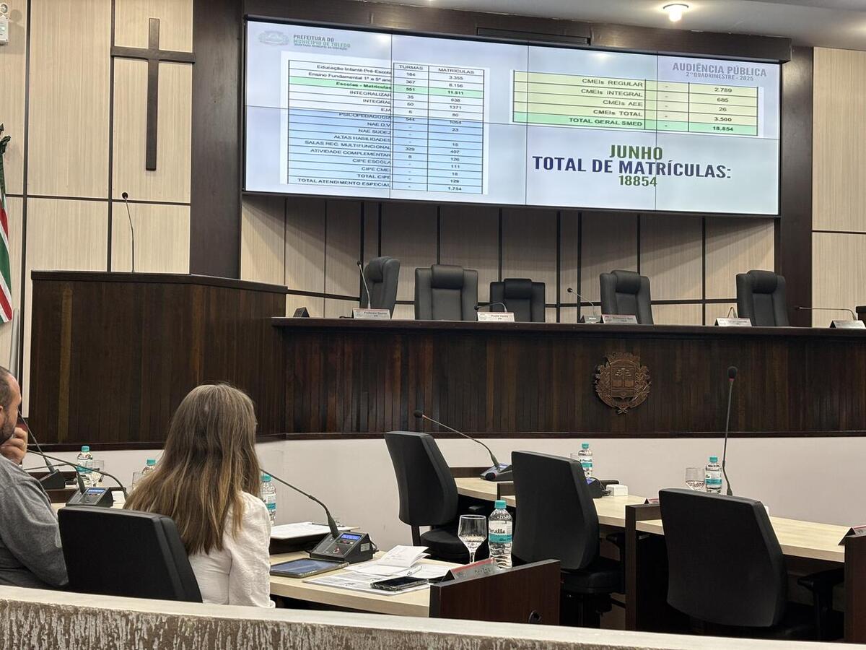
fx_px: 1301
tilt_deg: +1.4
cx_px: 433
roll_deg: -0.4
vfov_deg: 28.0
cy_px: 325
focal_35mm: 52
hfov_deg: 36.8
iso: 50
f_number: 1.6
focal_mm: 5.96
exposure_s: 1/60
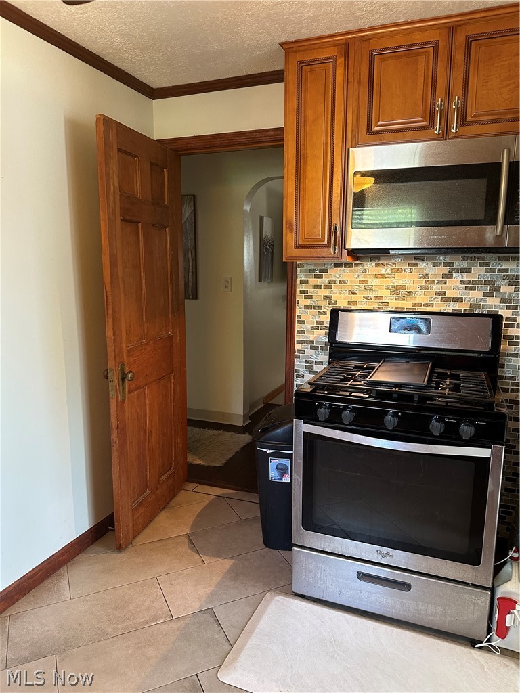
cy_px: 346
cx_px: 260
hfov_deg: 56.8
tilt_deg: -10.2
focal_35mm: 24
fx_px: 481
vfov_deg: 71.6
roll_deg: -1.0
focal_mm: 6.86
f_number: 1.78
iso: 320
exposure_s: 1/60
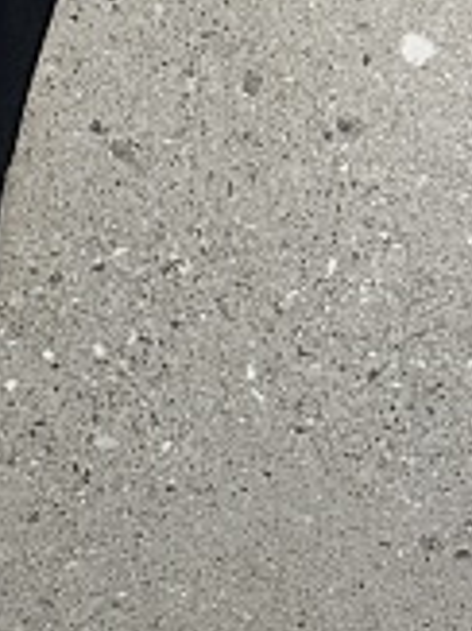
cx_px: -286
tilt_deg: -85.5
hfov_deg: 11.9
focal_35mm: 118
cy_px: -701
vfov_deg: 13.7
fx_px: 2148
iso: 250
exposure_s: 1/50
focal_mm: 6.86
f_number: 1.78
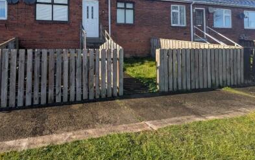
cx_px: 80
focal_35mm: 22
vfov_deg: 52.4
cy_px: 37
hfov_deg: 76.5
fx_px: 153
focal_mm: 1.83
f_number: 2.2
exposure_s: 1/770
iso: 49
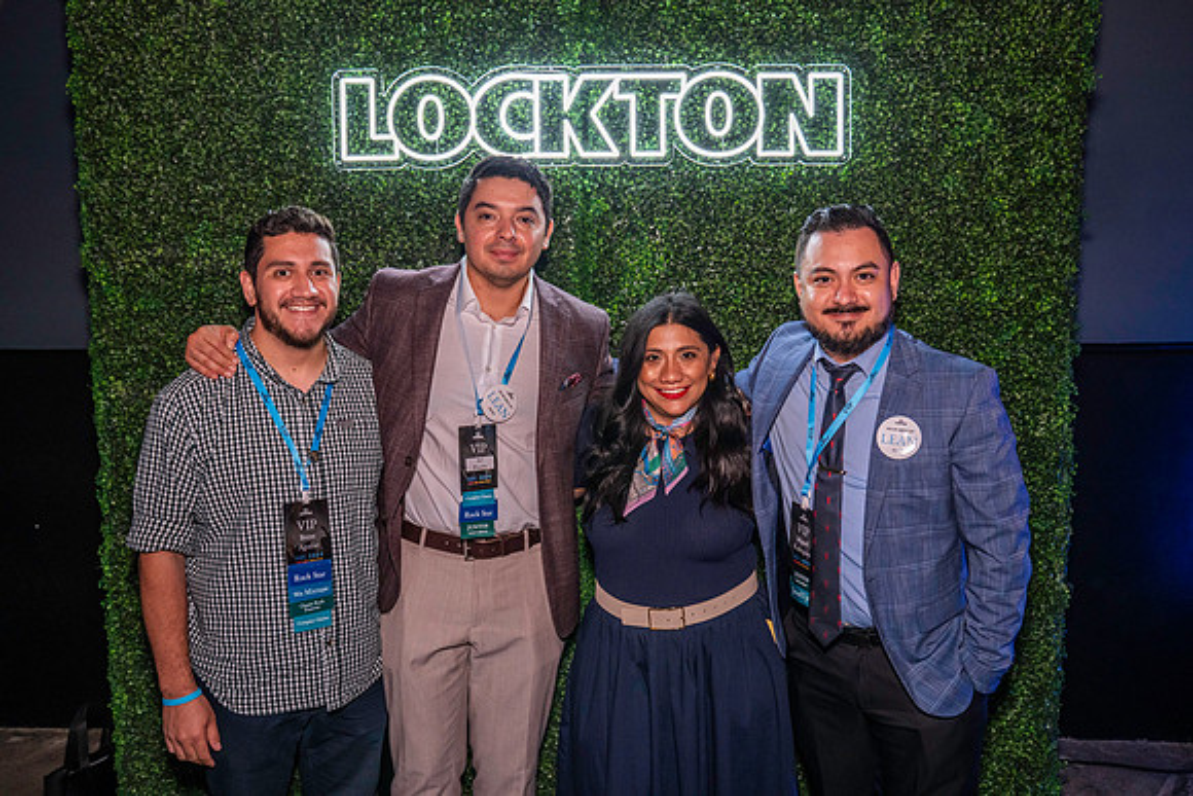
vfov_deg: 46.4
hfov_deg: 65.5
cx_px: 596
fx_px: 928
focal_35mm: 28
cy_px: 398
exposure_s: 1/100
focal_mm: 28
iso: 3200
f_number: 4.5
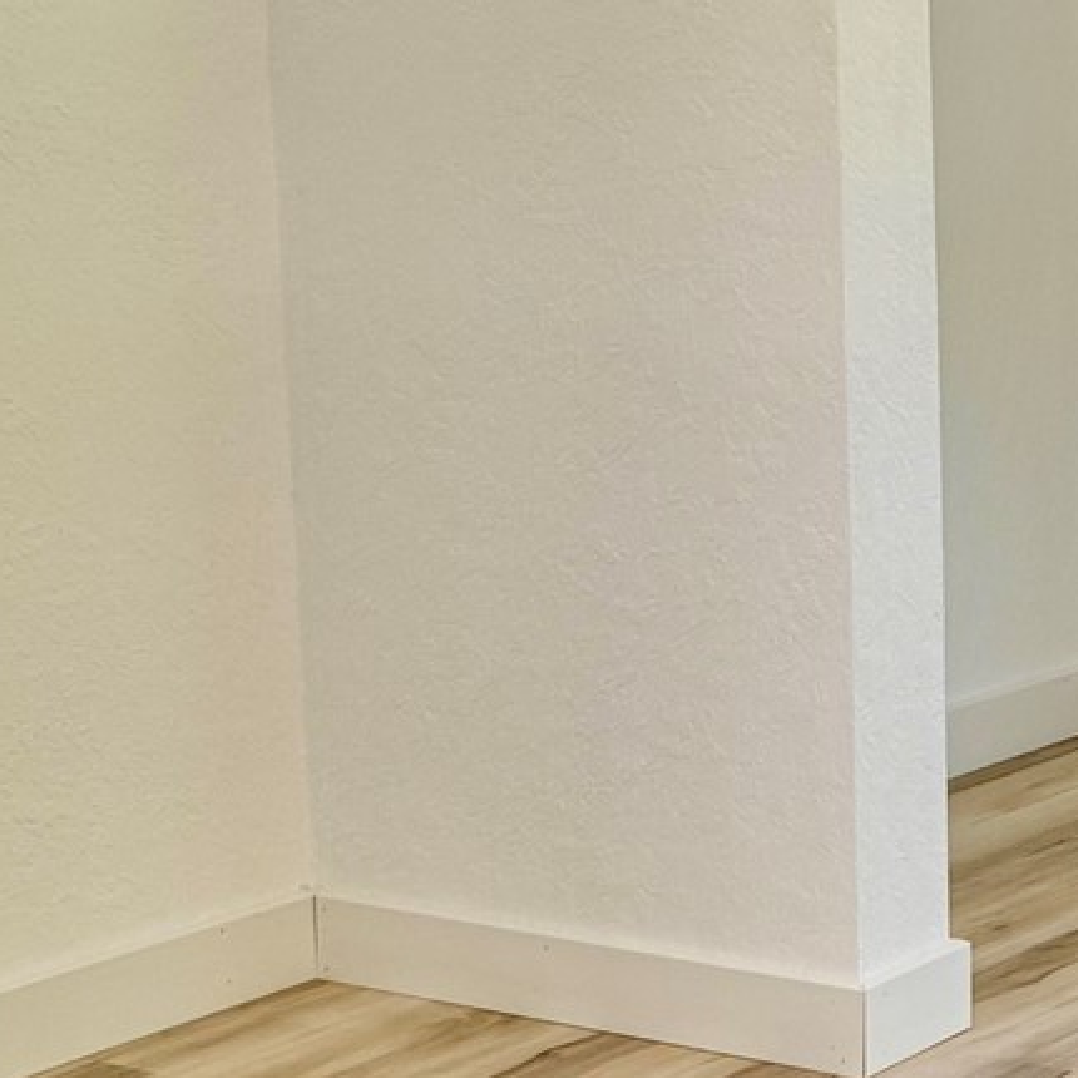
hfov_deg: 14.9
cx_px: 1978
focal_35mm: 101
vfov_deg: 17.2
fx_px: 3559
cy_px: 361
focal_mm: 6.76
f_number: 1.78
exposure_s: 1/60
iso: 160
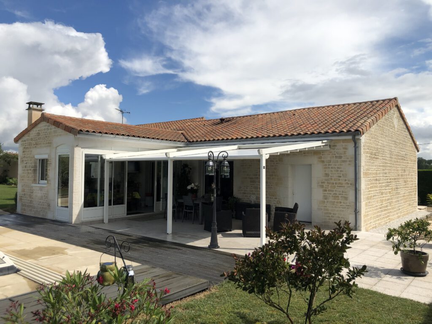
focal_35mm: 28
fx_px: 349
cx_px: 216
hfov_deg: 63.4
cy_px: 162
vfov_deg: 49.7
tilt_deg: +3.0
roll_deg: +0.4
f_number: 1.8
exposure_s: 1/2825
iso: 20
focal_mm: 3.99
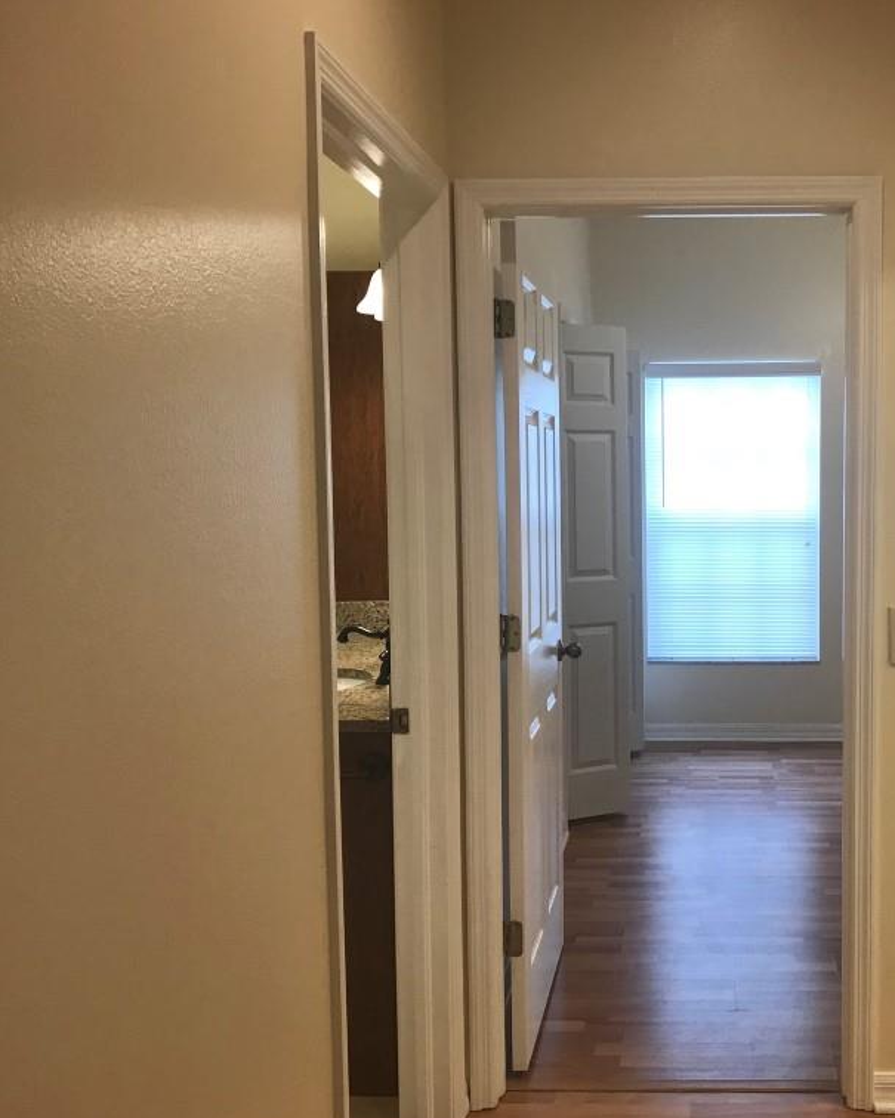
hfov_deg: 38.7
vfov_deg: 49.1
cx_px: 709
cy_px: 566
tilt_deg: -4.0
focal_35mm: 37
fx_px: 1225
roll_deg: +0.1
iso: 20
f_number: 1.8
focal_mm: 3.99
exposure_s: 1/30
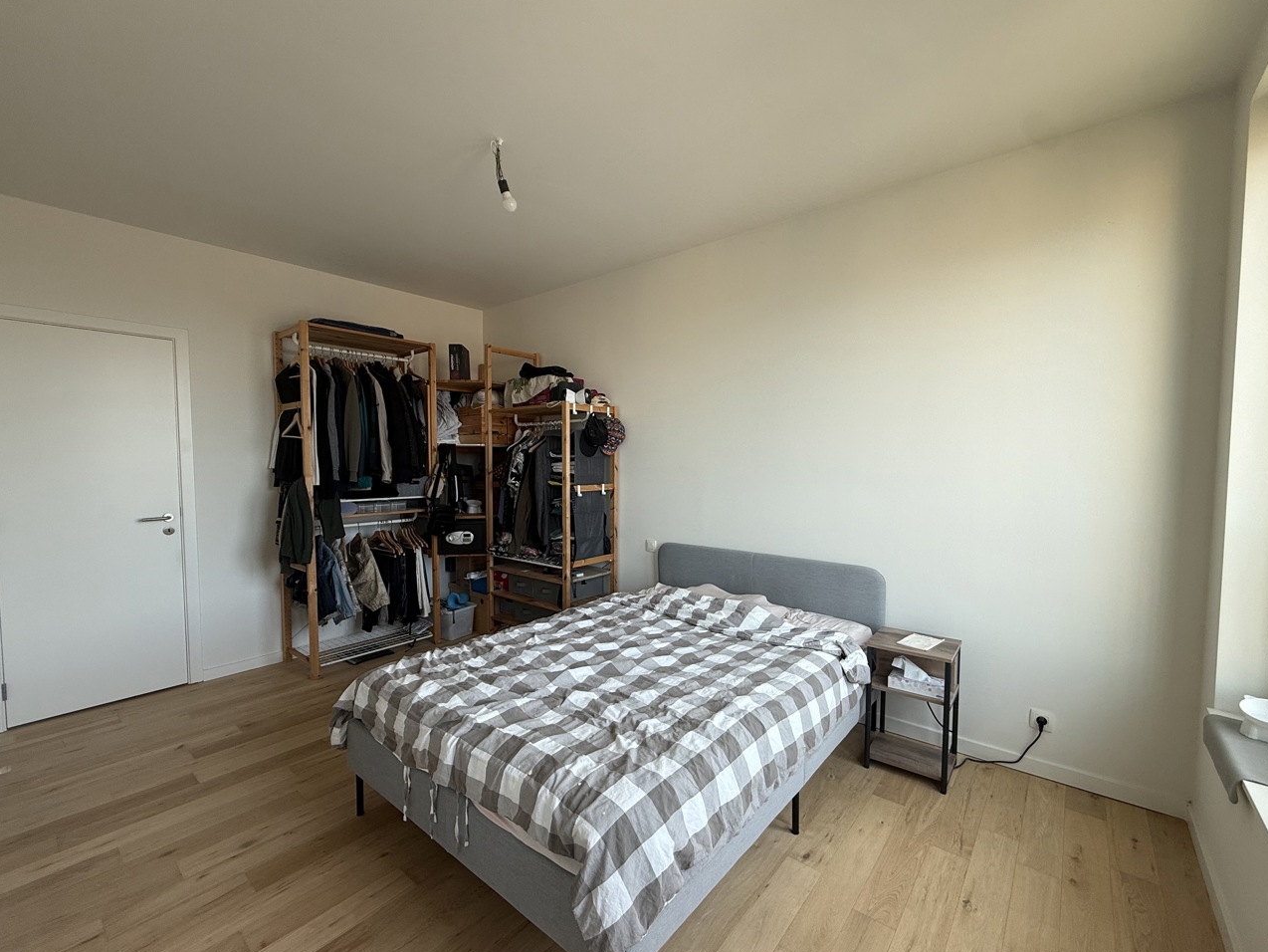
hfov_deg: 98.2
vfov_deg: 81.8
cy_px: 487
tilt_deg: -2.9
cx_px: 645
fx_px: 550
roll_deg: -0.4
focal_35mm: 15
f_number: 2.2
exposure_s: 1/99
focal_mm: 2.22
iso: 64
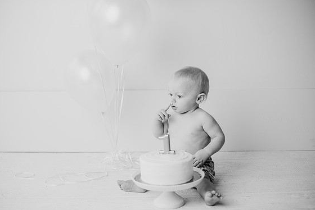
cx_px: 153
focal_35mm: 54
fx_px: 473
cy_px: 105
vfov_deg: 25.1
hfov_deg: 36.9
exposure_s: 1/160
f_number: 2.5
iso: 100
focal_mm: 50
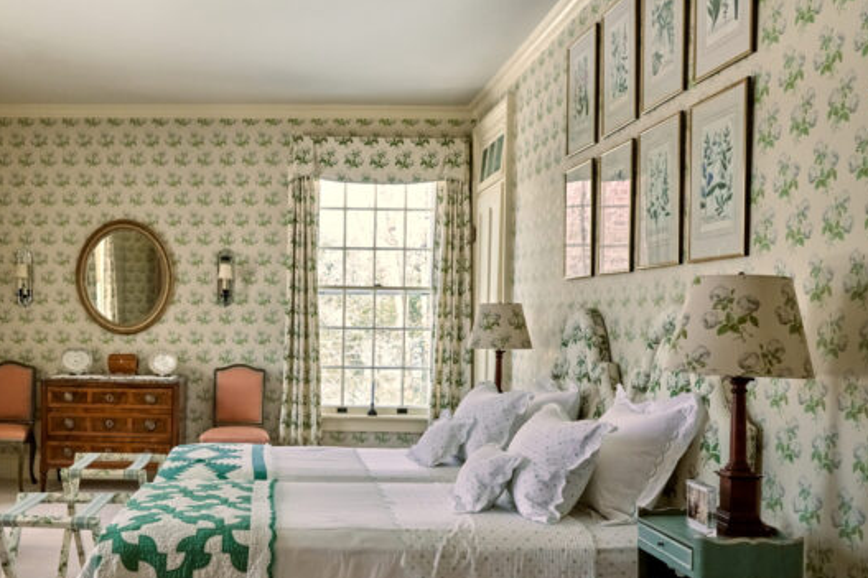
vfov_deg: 37.6
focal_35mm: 35
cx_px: 259
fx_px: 844
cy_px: 366
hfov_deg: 52.9
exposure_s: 1/200
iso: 2000
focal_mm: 24
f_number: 8
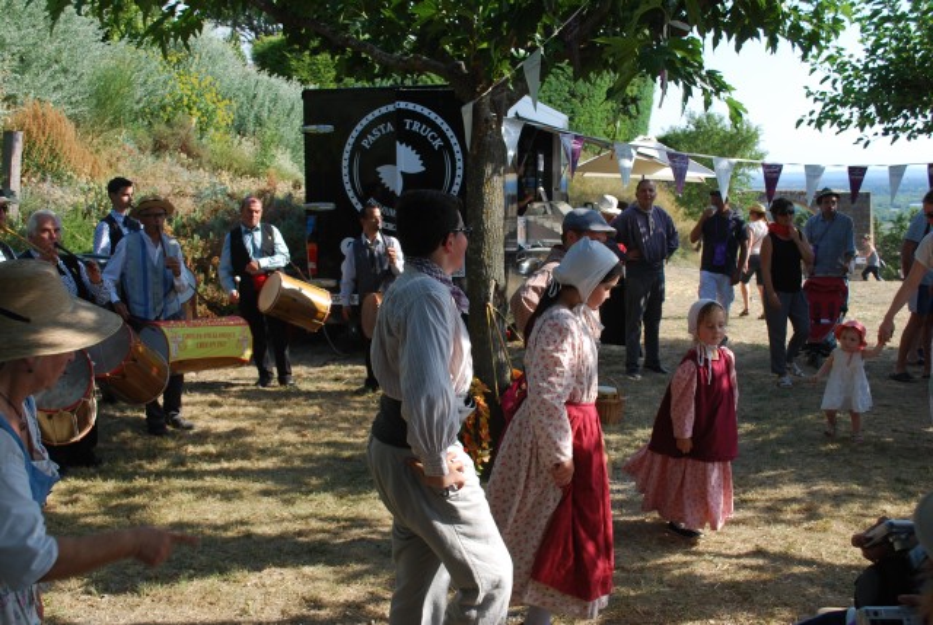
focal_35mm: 39
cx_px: 466
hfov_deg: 49.5
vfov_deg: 34.3
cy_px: 312
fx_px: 1012
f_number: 6.3
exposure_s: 1/160
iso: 100
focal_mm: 26
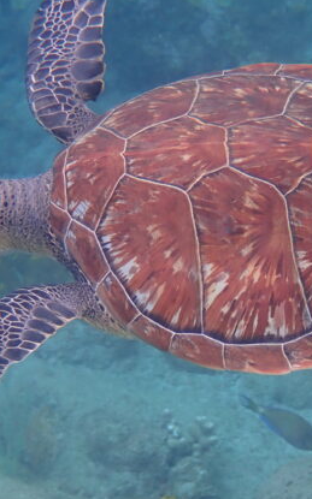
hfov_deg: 12.3
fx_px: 1444
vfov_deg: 19.6
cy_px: 320
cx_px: 249
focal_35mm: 106
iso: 100
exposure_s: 1/160
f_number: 3.3
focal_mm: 9.65
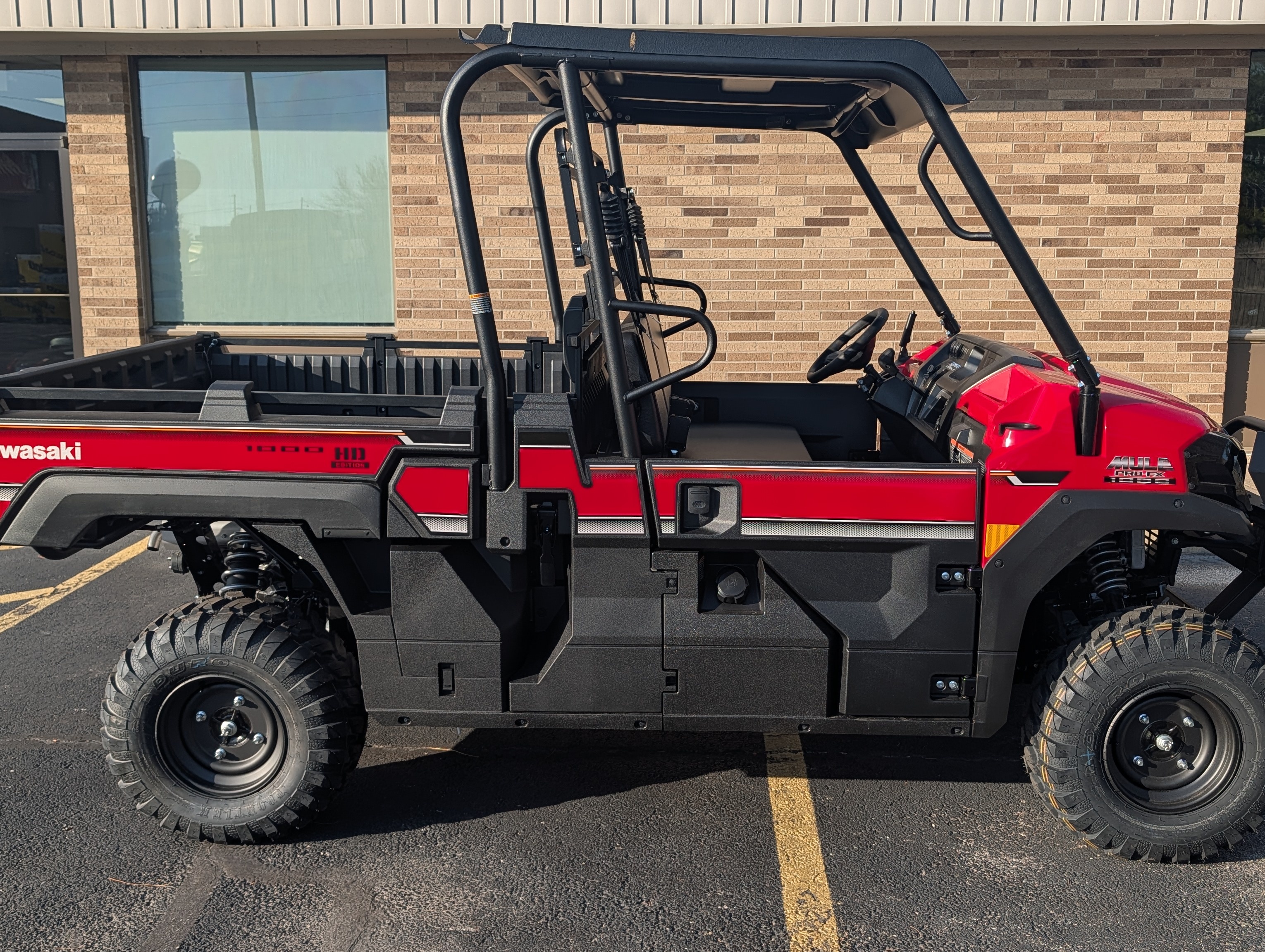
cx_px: 652
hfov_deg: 56.7
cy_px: 454
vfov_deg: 44.2
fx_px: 1171
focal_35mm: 32
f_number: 1.68
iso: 24
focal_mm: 6.9
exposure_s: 1/711
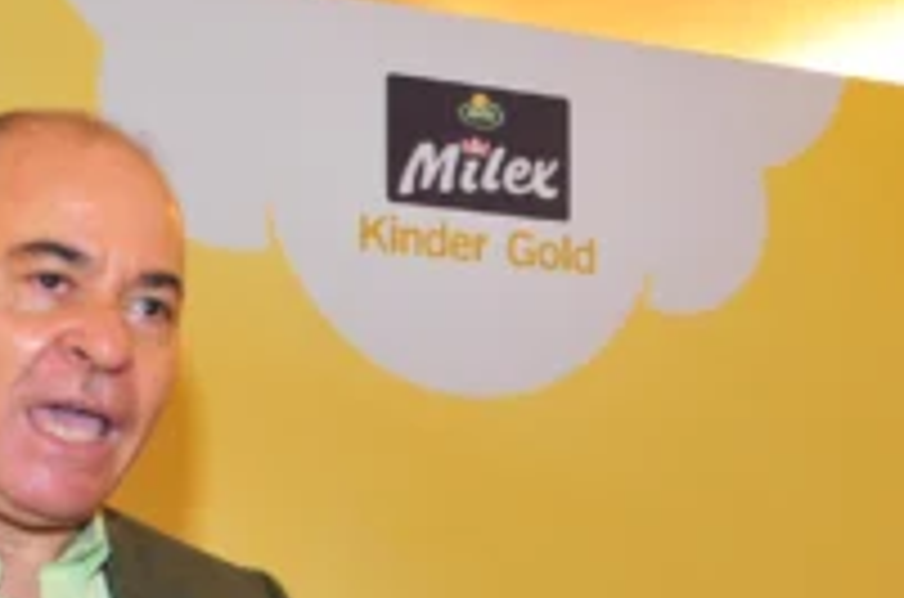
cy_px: 787
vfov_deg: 10.5
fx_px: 3182
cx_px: 895
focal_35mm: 127
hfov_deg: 15.9
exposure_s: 1/125
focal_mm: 35
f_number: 2.8
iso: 800
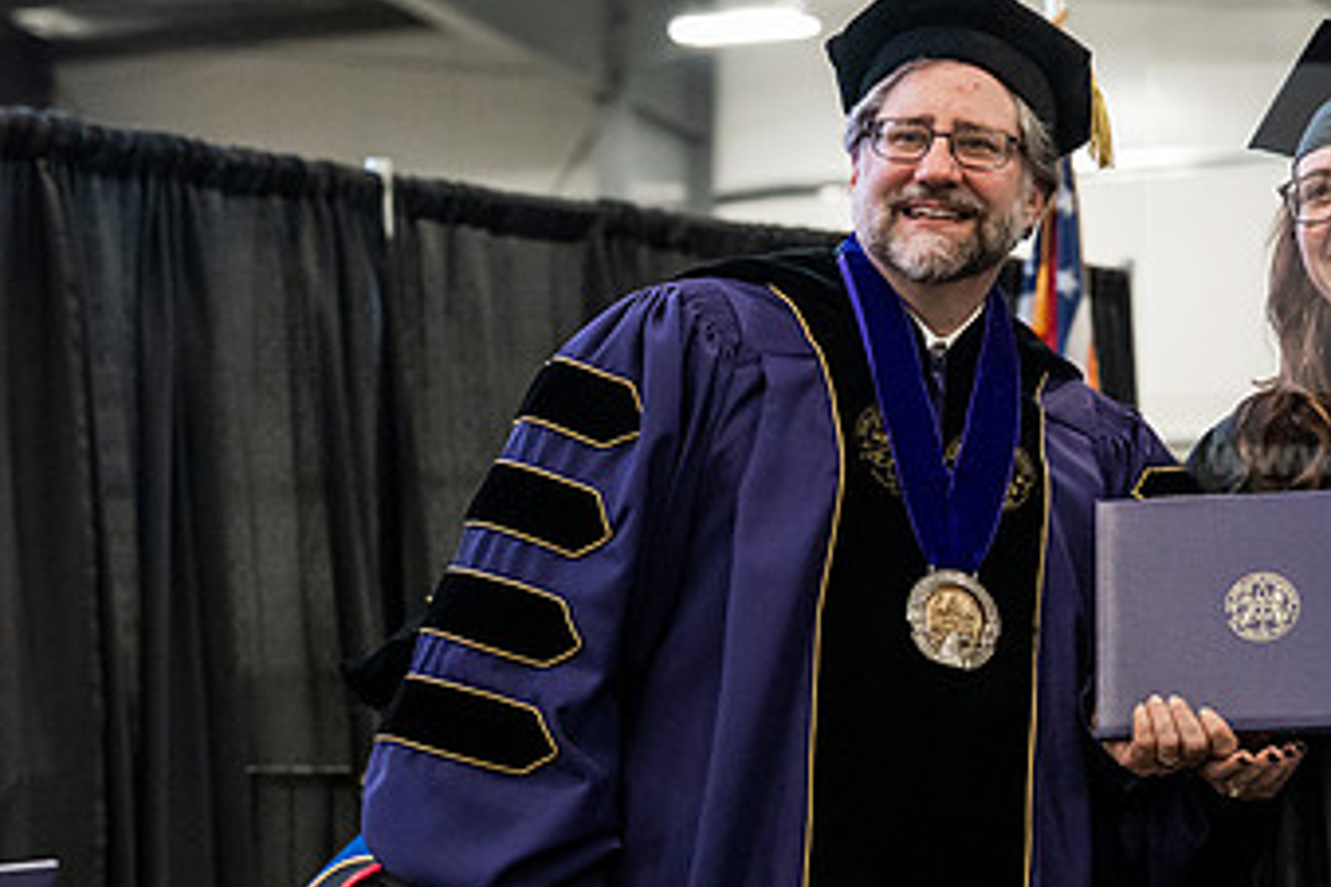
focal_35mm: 147
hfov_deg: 13.9
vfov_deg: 9.3
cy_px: 540
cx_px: 1029
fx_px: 5434
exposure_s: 1/250
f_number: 5
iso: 6400
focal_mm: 86
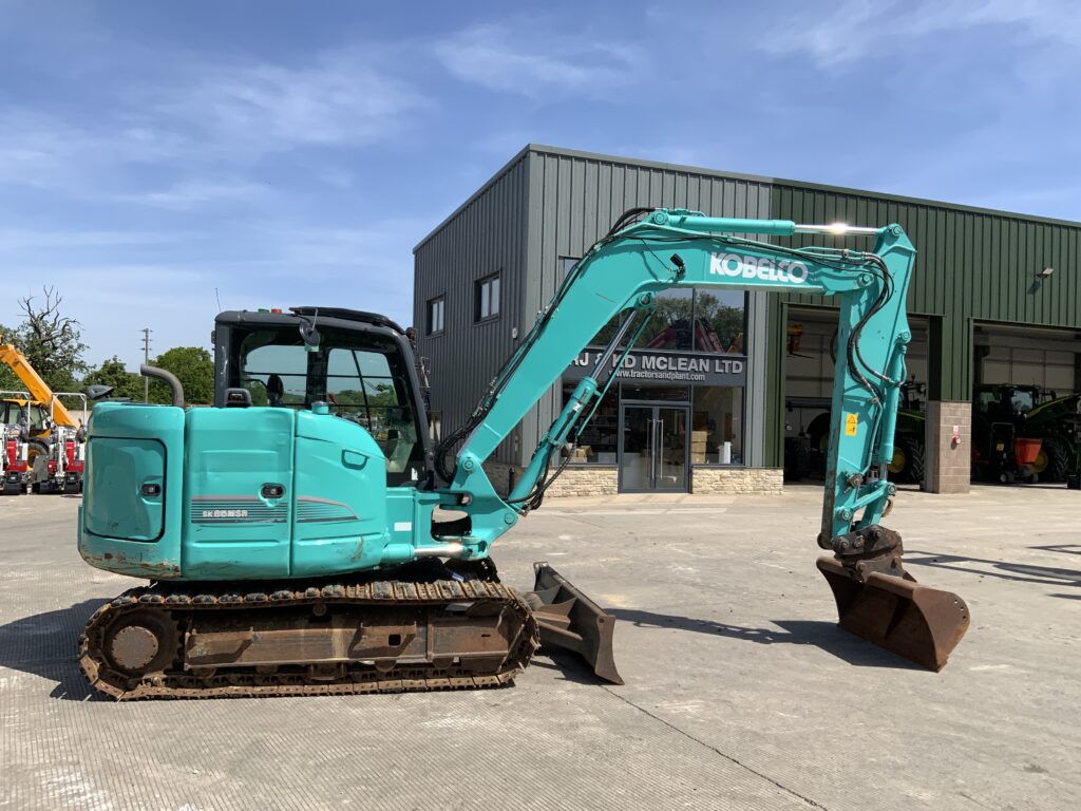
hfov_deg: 61.7
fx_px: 906
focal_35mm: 29
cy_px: 406
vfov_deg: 48.2
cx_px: 540
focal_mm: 3
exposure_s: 1/2058
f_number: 1.8
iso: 16
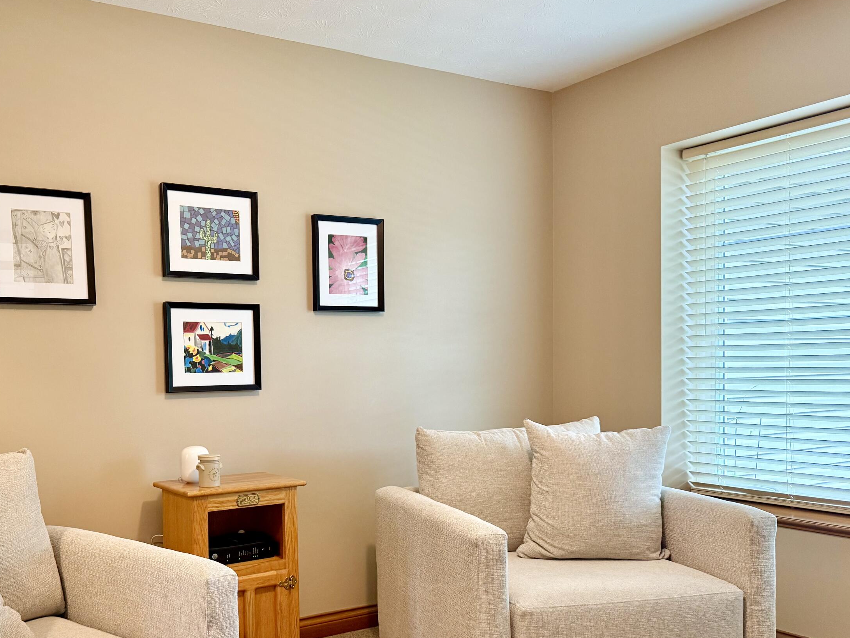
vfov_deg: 42.6
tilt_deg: -2.3
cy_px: 396
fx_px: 810
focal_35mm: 33
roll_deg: +1.3
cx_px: 298
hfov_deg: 54.5
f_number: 1.78
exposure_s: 1/60
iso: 320
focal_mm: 6.76
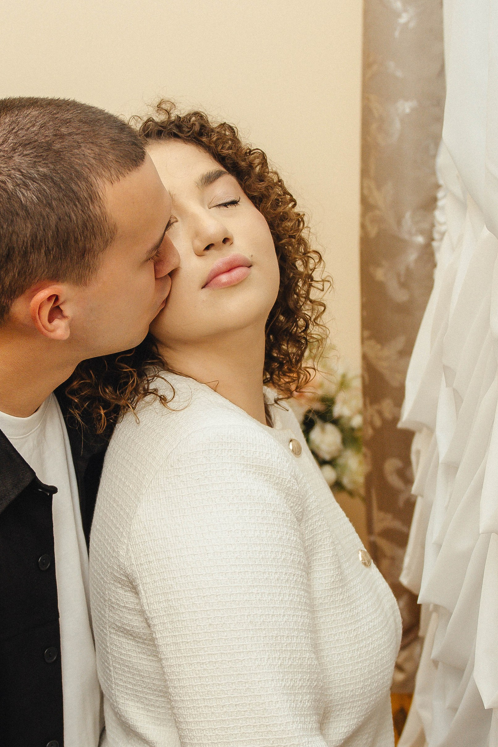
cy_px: 435
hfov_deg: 22.2
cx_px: 185
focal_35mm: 61
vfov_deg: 32.8
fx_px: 1265
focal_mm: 24
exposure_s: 1/200
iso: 640
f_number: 2.8
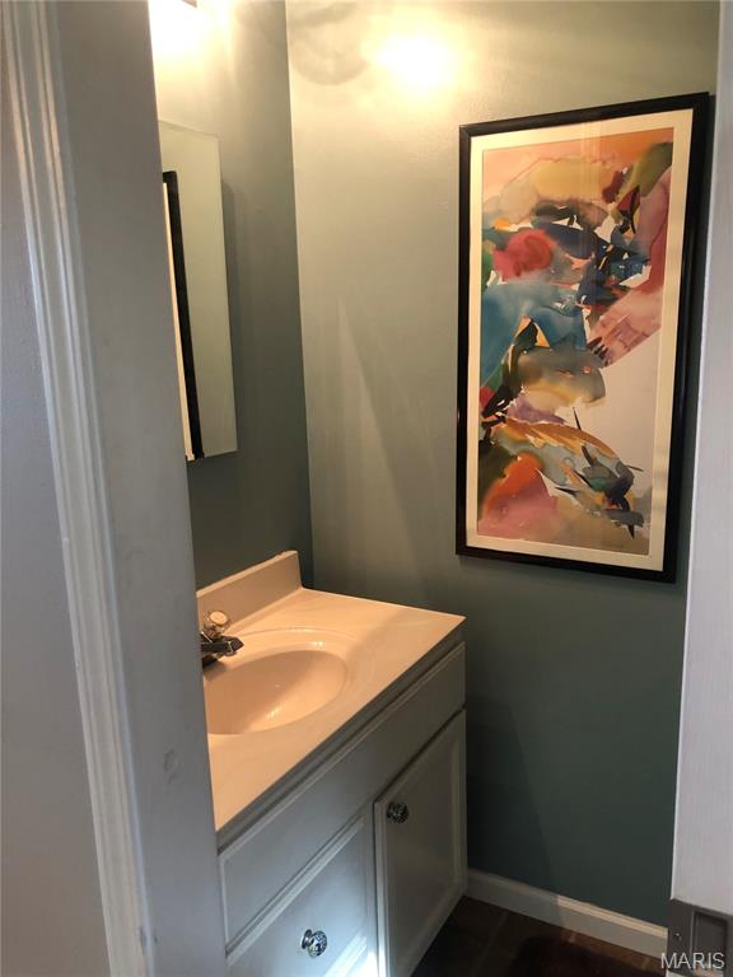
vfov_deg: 63.4
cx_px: 366
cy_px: 488
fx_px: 791
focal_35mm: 28
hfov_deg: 49.7
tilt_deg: -12.7
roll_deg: +2.6
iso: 40
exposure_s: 1/15
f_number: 1.8
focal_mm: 3.99
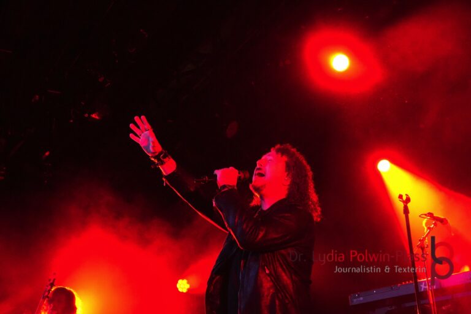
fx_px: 765
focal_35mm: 58
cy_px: 157
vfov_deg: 23.2
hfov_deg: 34.2
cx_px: 236
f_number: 4
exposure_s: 1/100
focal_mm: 39
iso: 6400
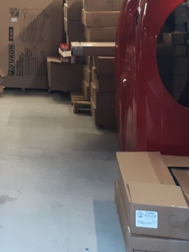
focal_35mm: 73
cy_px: 19
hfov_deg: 18.2
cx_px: -85
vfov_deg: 25.7
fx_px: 531
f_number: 1.7
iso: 80
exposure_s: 1/40
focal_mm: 3.7
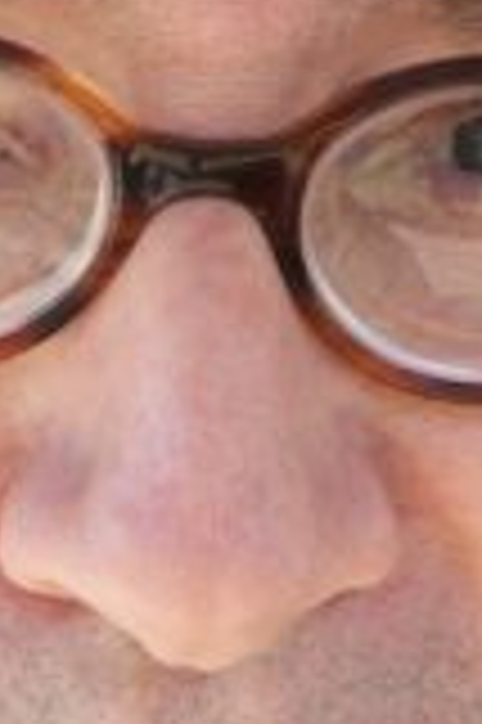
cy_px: 863
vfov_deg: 3.8
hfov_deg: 2.5
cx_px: -61
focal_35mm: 539
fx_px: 10847
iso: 640
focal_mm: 85
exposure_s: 1/160
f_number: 6.3
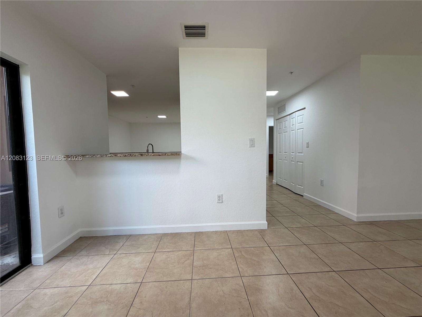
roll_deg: +1.0
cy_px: 158
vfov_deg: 85.7
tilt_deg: -3.6
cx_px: 211
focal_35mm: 14
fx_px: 171
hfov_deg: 102.1
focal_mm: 2.22
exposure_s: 1/121
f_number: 2.2
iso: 125
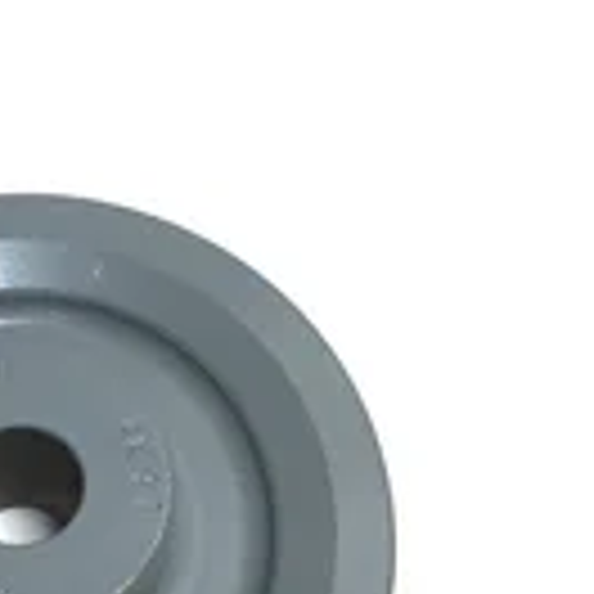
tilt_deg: -67.0
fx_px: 1611
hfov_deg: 20.4
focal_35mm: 83
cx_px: 50
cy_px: 423
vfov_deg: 20.8
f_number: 2.4
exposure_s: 1/120
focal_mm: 3.3
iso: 40
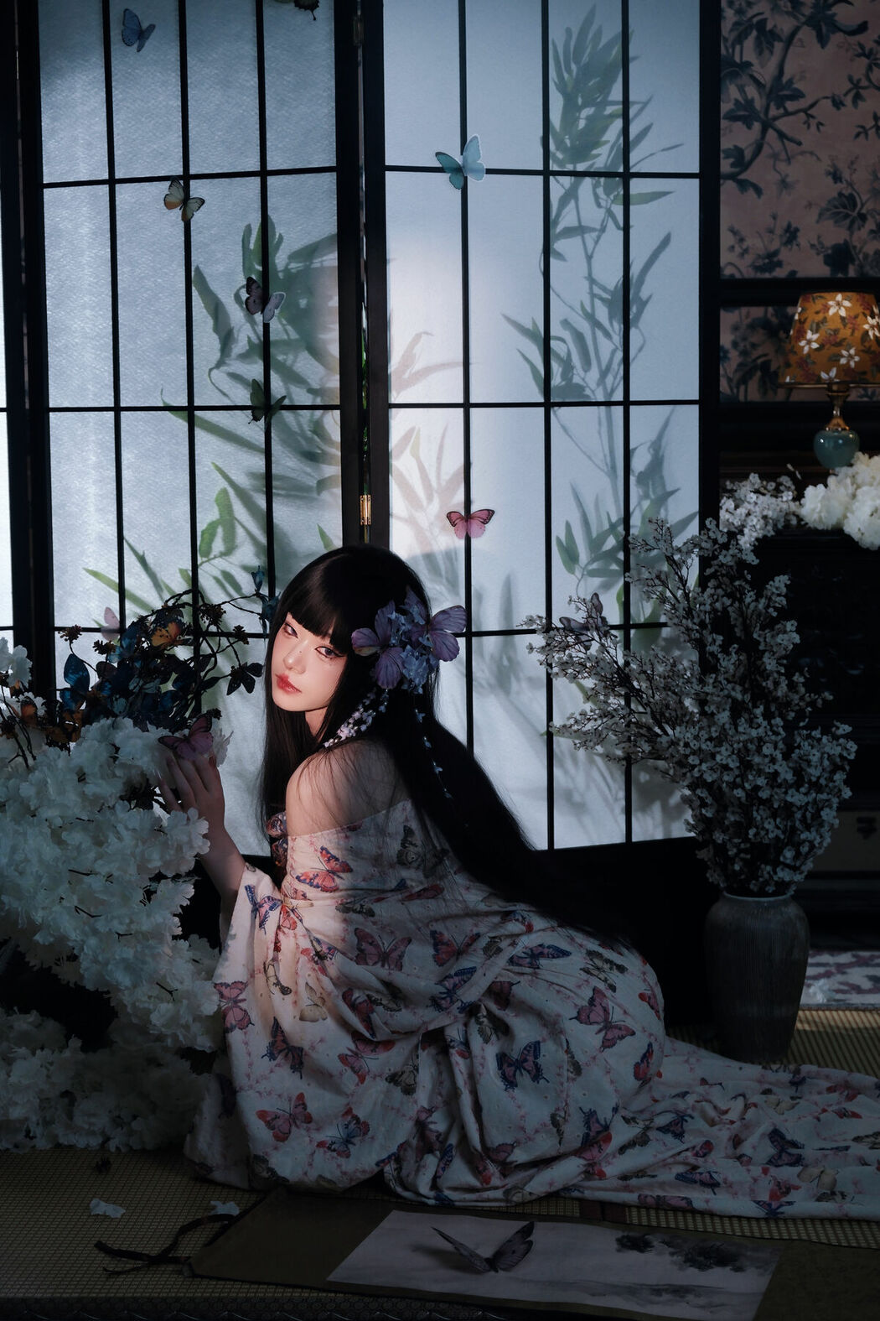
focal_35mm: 59
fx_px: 2163
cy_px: 660
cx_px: 440
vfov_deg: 33.9
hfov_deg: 23.0
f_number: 3.6
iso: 640
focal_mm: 39
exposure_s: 1/125
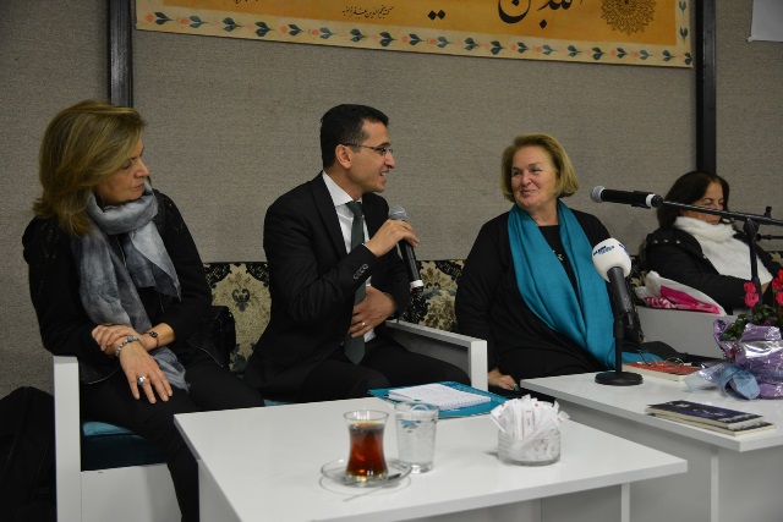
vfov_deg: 37.9
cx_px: 392
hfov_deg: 54.4
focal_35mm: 35
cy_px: 261
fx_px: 761
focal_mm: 35
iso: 800
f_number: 4
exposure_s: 1/80
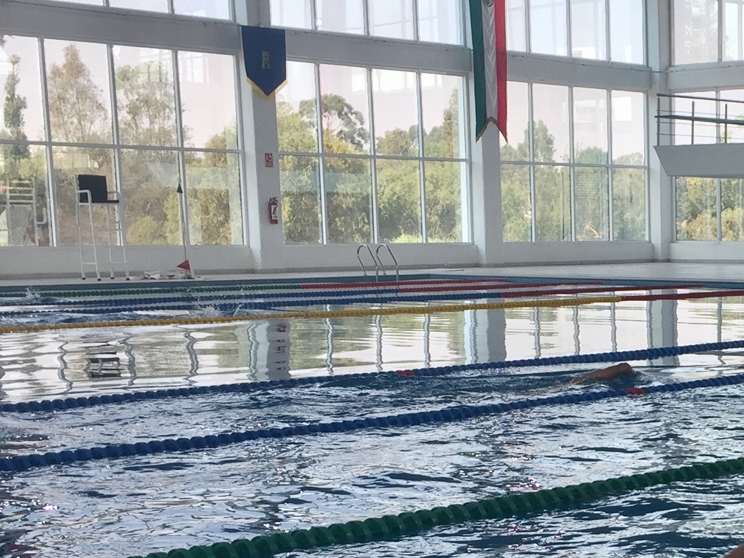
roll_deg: -0.6
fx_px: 1655
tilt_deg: -8.0
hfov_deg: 24.2
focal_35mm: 77
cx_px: 751
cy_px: 488
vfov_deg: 18.9
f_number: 2.2
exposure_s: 1/172
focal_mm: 4.15
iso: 32
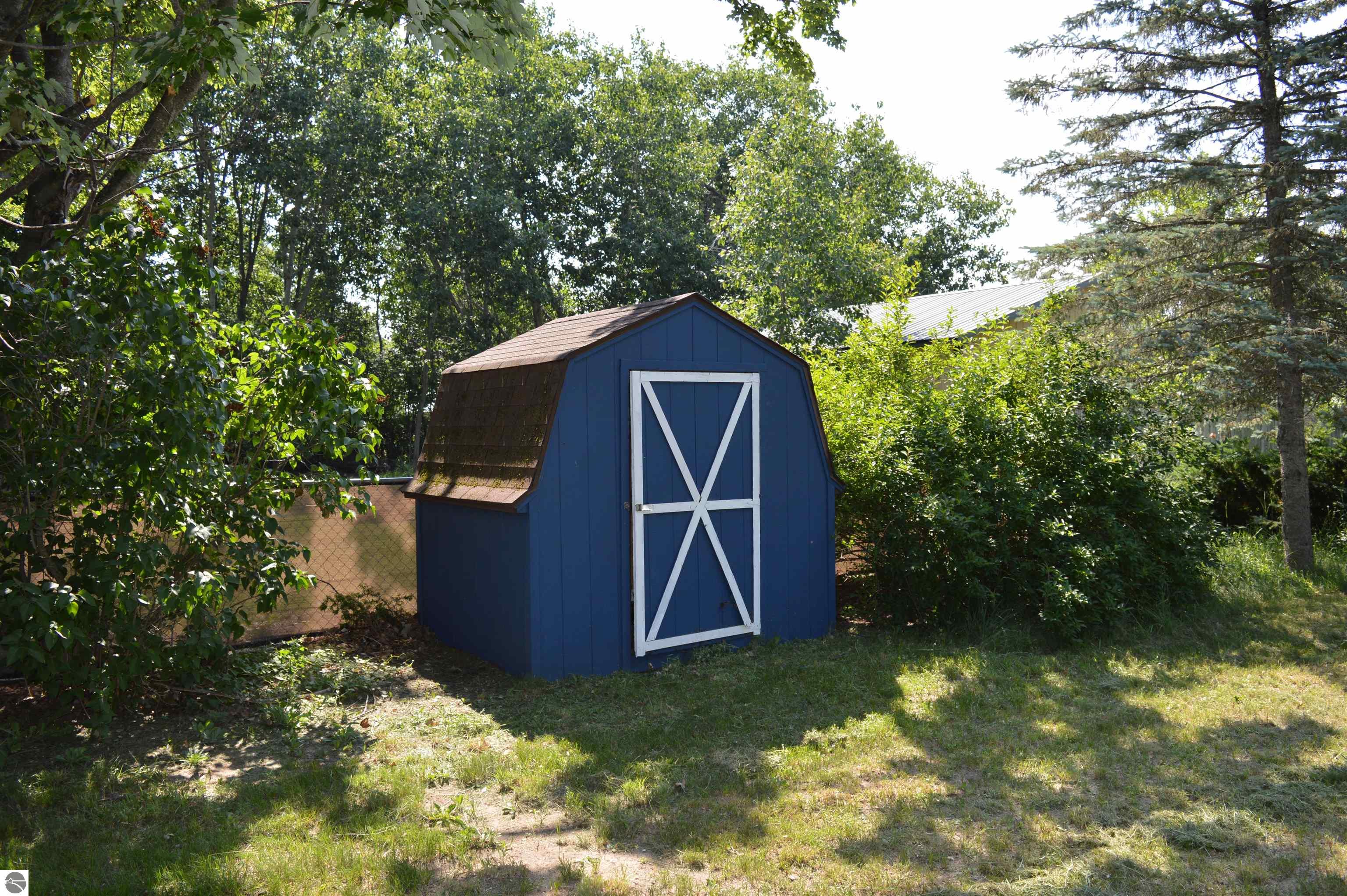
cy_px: 448
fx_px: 1009
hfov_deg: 67.4
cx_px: 674
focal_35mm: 27
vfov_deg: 47.8
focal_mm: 18
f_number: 5.6
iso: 100
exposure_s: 1/200
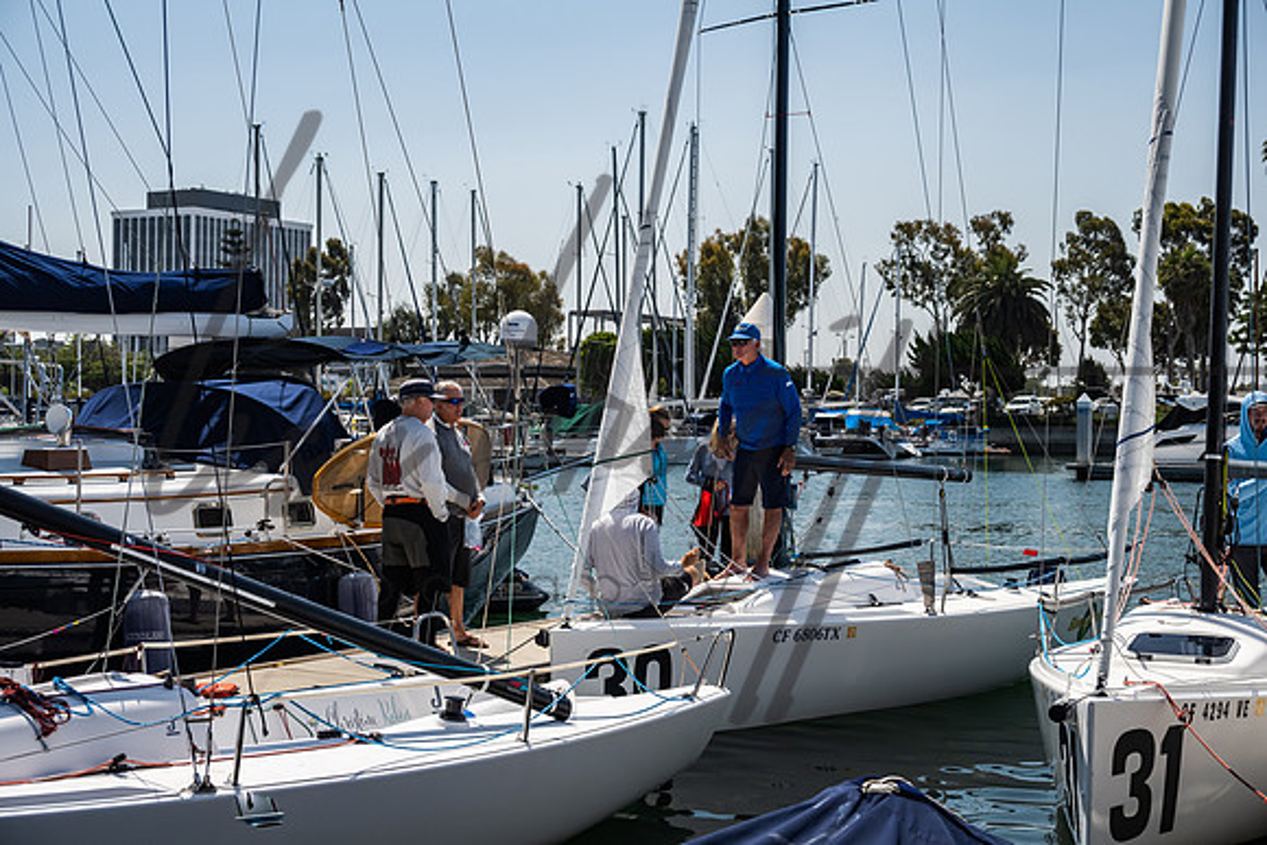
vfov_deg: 25.1
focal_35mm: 54
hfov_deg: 36.9
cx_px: 634
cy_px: 422
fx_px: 1901
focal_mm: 54
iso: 400
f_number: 6.3
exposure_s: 1/1000
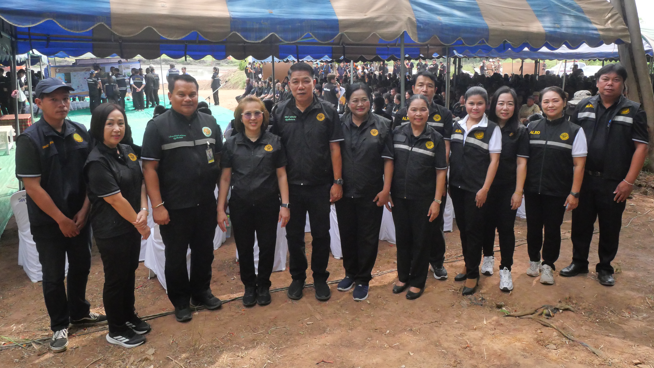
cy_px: 147
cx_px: 330
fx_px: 451
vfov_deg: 44.1
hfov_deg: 71.9
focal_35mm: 26
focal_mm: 12
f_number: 10
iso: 3200
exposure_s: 1/800
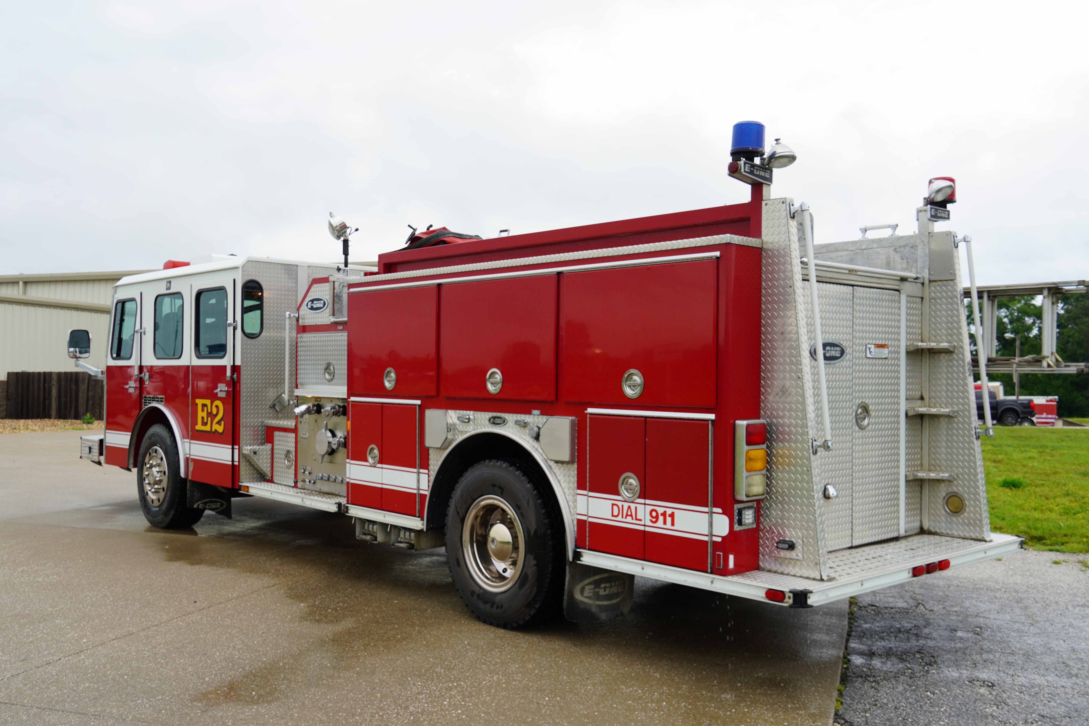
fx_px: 998
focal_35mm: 33
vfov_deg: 40.0
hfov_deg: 57.2
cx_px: 544
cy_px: 363
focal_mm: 22
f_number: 6.3
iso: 100
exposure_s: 1/100
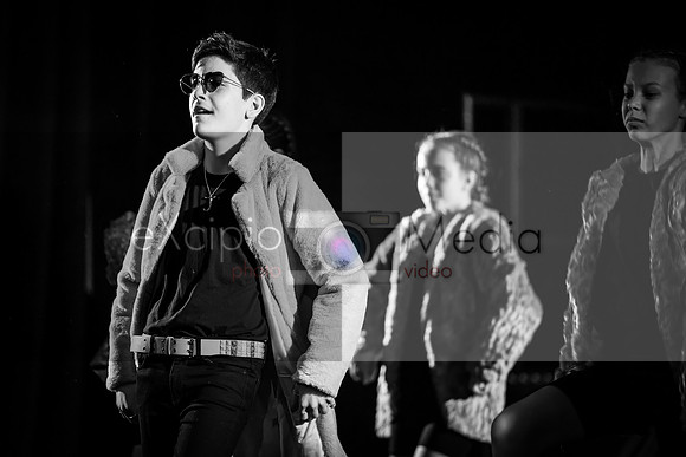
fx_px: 4175
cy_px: 249
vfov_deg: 6.3
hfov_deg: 9.4
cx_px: 310
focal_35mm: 219
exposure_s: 1/250
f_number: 2.8
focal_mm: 200
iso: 400
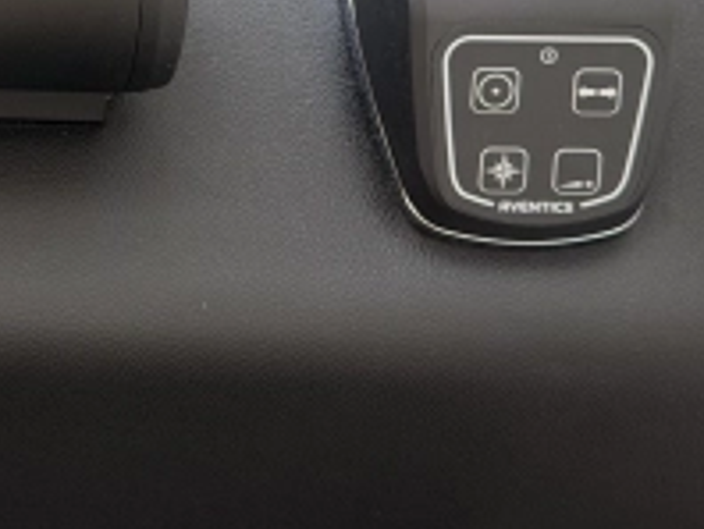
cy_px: -151
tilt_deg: -42.5
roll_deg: -3.5
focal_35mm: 133
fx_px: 2708
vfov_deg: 10.9
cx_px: -132
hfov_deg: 14.4
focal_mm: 6.76
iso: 80
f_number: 1.78
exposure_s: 1/185
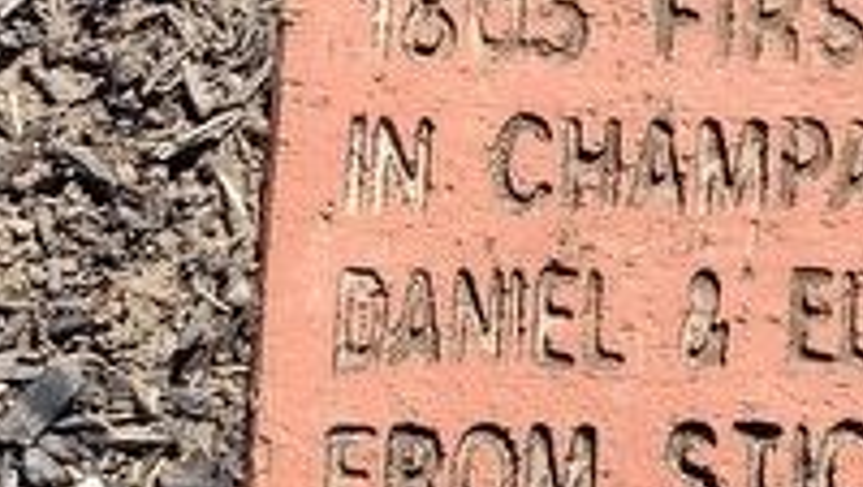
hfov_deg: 19.4
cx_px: 1165
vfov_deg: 12.1
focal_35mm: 100
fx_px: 2291
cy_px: 99
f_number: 1.8
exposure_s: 1/720
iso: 100
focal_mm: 5.56
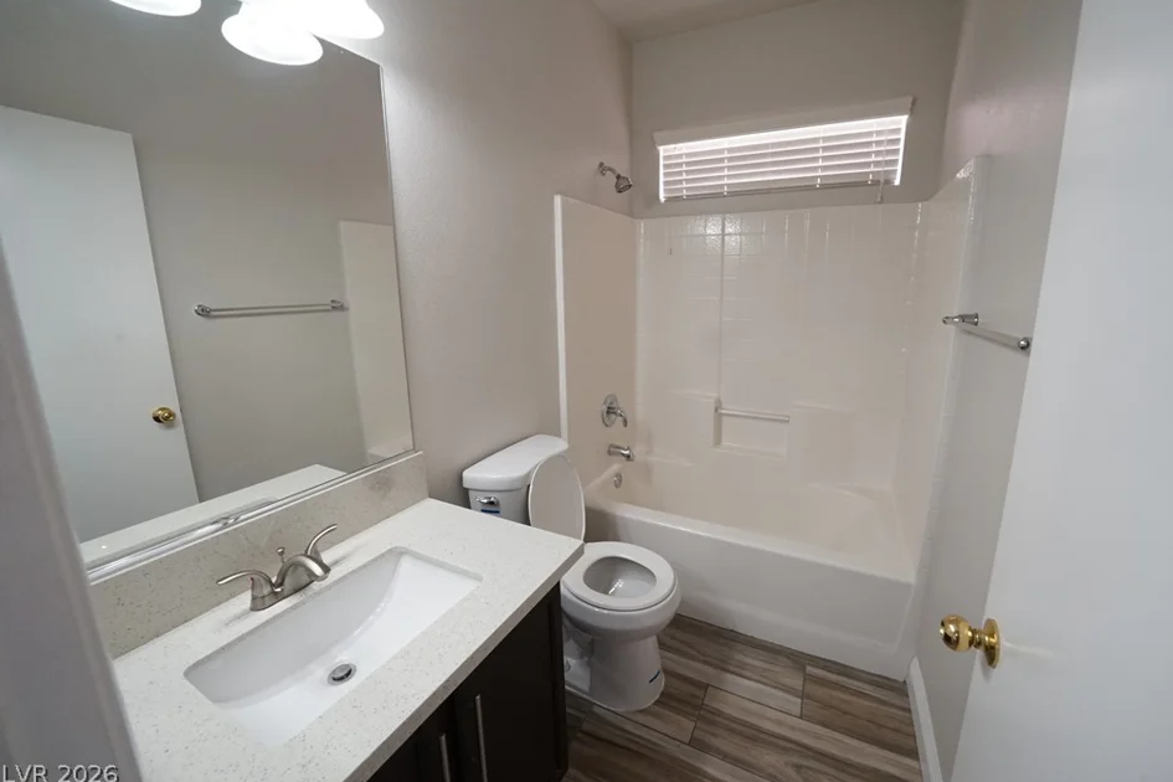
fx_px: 424
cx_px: 631
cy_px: 369
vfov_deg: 85.3
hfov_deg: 108.1
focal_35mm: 13
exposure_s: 1/50
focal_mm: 12
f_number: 9
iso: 1600
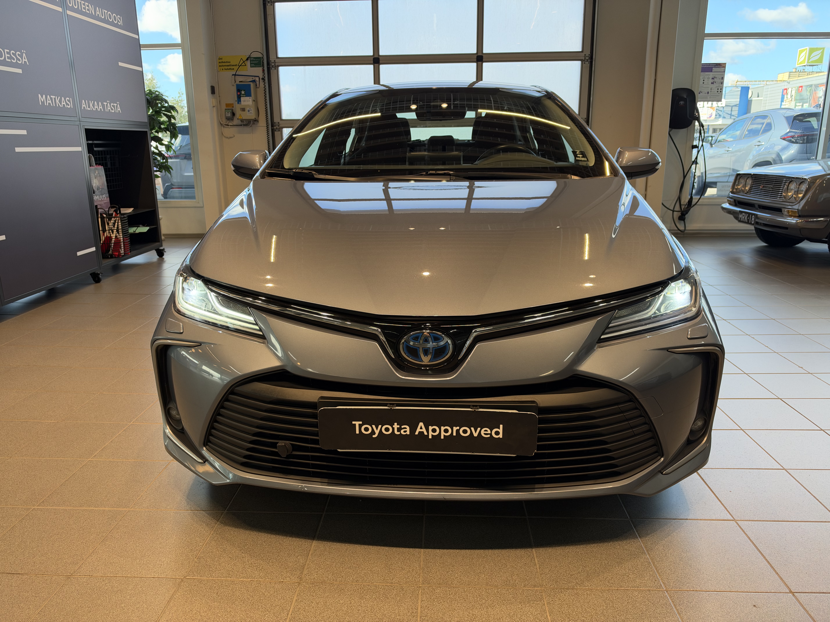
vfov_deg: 56.8
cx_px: 415
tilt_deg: -14.7
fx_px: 575
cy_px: 311
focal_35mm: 24
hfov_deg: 71.6
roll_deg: +1.2
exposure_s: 1/194
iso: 100
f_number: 1.8
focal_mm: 6.93
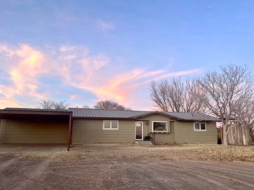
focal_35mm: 27
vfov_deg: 51.4
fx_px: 198
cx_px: 127
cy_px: 97
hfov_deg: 65.3
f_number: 1.6
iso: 50
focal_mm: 5.1
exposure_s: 1/122
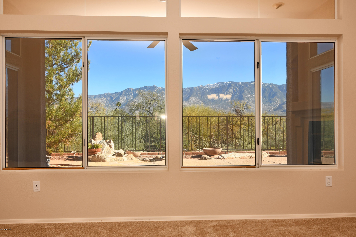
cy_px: 118
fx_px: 297
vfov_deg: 43.6
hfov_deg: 61.9
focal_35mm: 30
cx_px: 178
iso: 200
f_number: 5.6
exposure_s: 1/125
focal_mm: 20
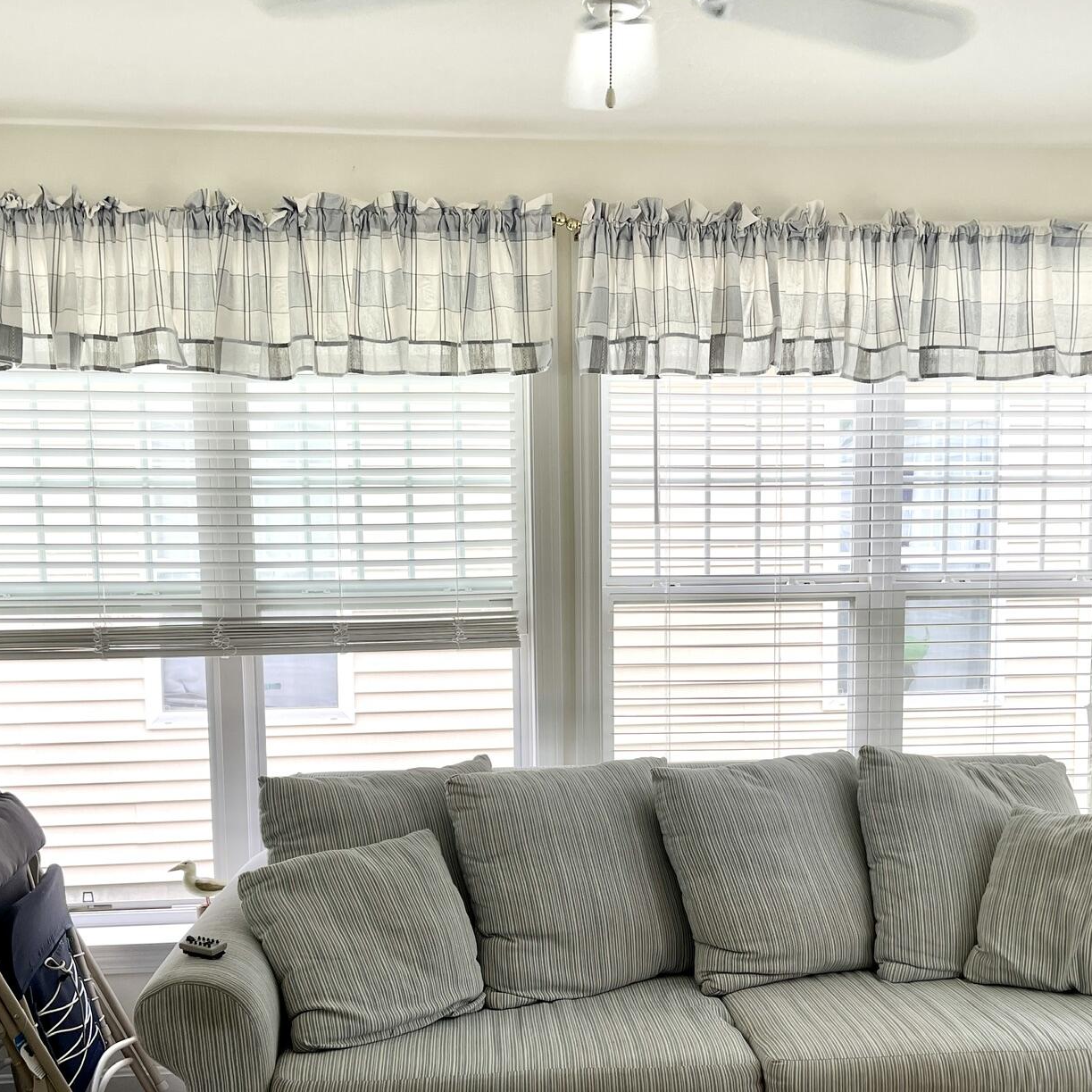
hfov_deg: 44.9
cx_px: 595
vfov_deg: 44.6
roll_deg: +0.9
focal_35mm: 37
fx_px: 1321
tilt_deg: -6.1
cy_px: 679
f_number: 1.6
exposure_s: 1/180
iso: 32
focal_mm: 5.1
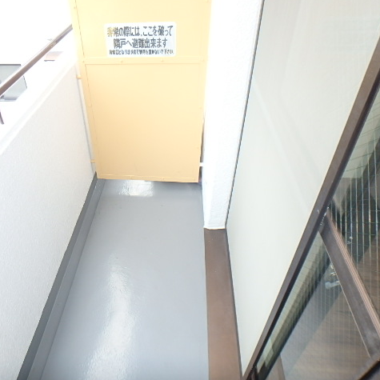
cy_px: 189
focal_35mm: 25
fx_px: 310
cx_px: 134
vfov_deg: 62.9
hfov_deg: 61.7
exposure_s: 1/125
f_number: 3.5
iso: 125
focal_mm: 3.7
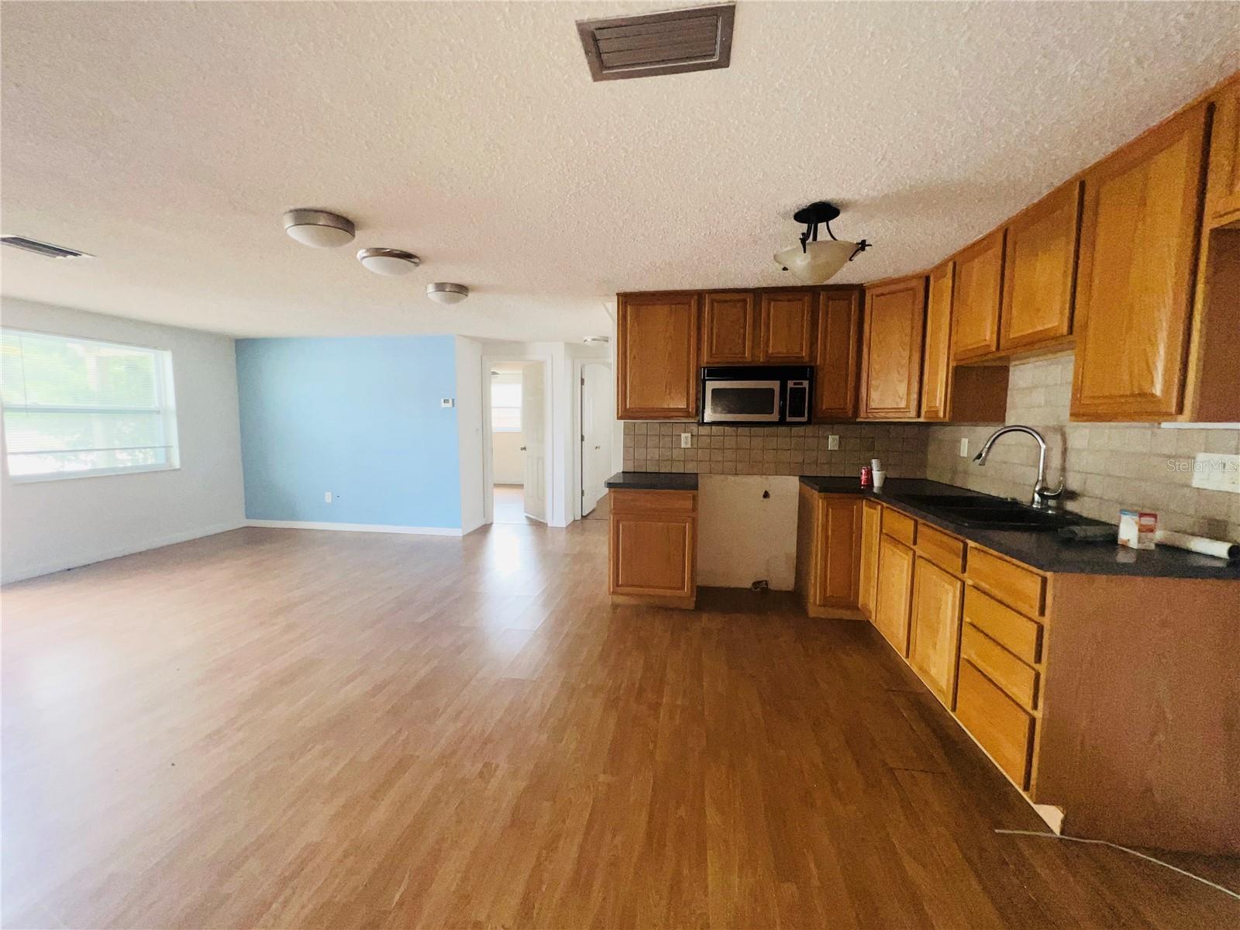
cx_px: 620
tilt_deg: -5.4
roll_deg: -0.1
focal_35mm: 13
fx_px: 466
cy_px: 465
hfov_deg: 106.2
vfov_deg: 89.9
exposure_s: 1/121
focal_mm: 1.57
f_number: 1.8
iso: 64
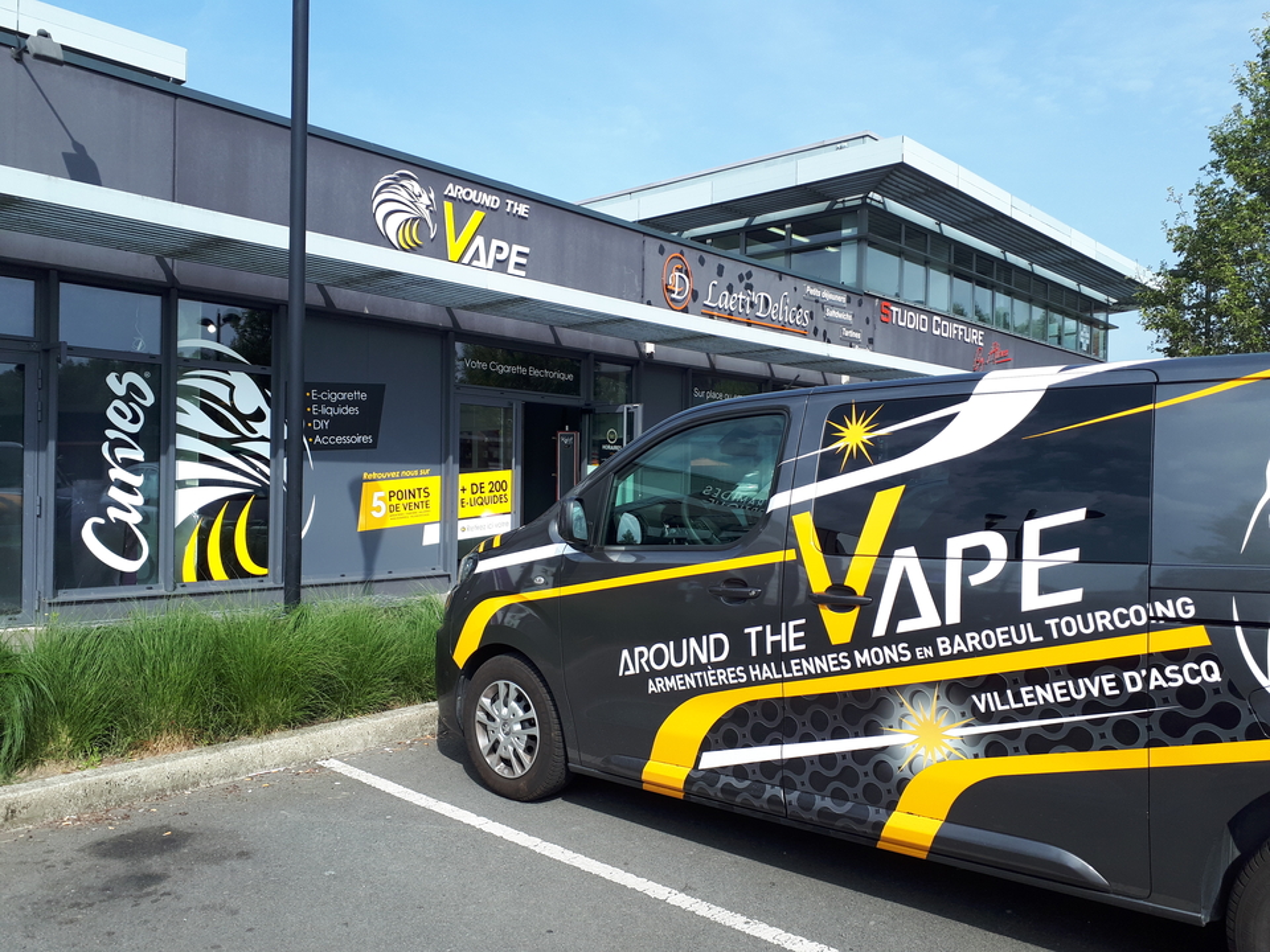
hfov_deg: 65.3
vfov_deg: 51.4
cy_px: 476
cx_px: 635
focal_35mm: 27
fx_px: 991
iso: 40
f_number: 1.9
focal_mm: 3.6
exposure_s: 1/881
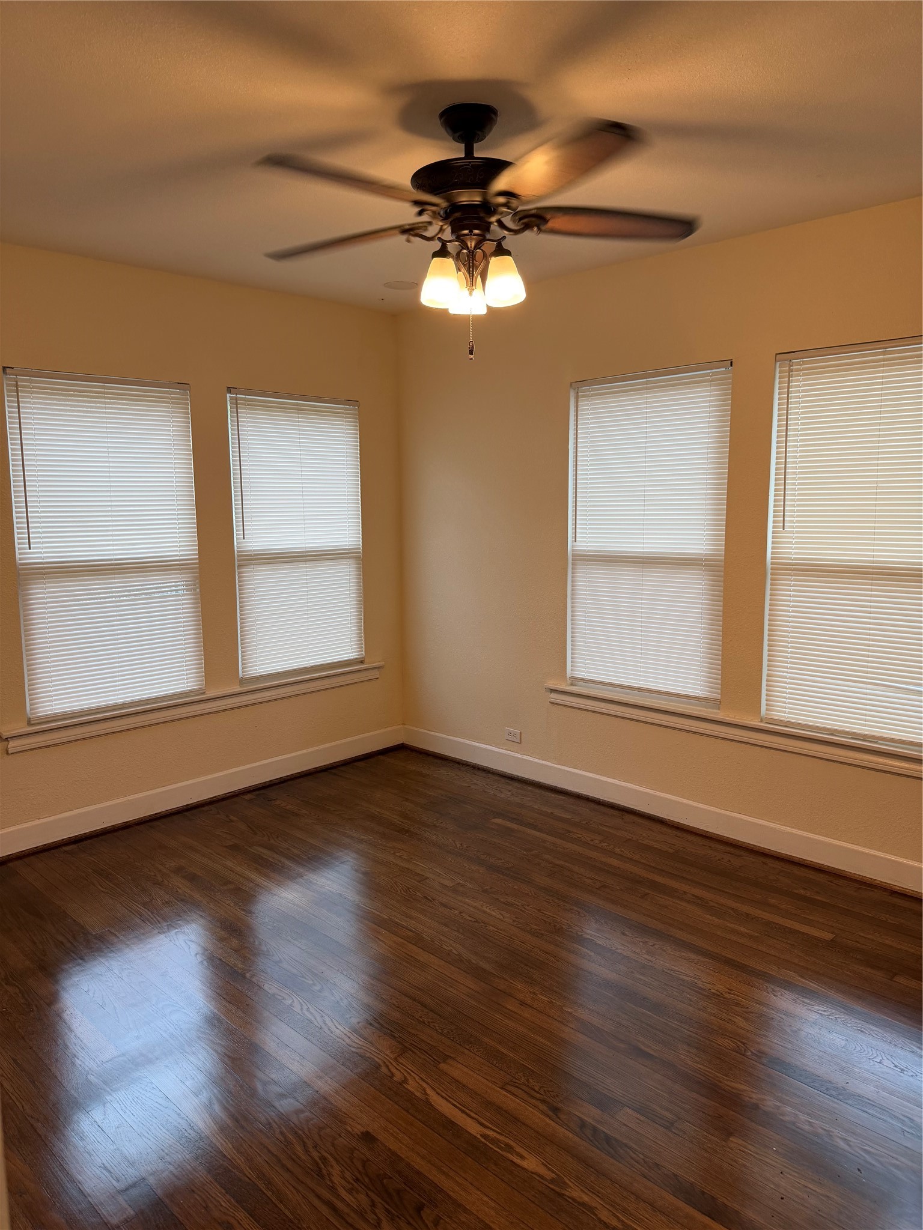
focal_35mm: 24
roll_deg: +0.3
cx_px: 462
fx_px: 853
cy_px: 615
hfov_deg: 56.8
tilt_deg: -7.4
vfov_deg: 71.6
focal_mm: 6.76
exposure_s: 1/120
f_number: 1.78
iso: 125
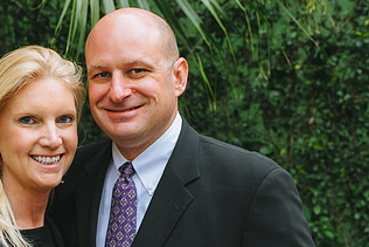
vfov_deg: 19.1
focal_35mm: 71
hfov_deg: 28.4
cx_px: 152
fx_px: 728
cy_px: 187
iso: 1600
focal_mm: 35
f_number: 3.5
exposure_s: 1/250
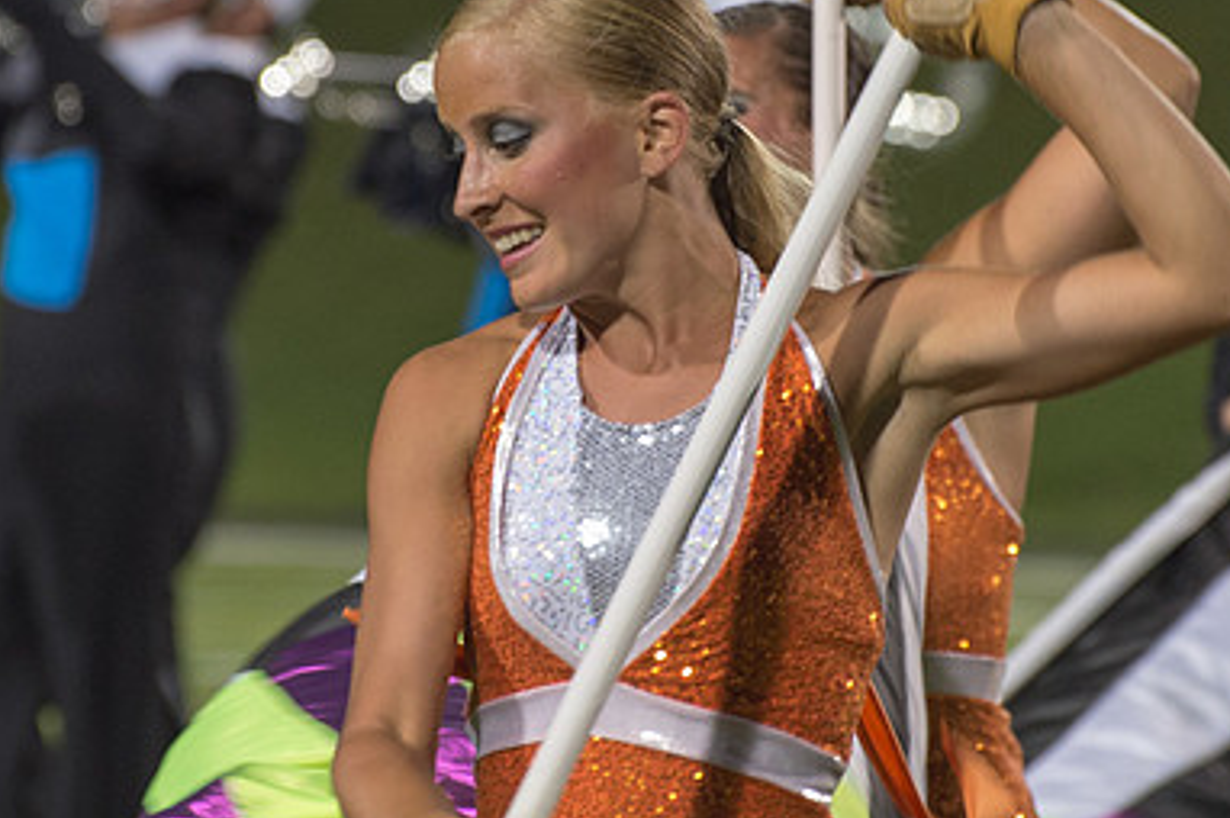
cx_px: 677
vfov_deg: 2.6
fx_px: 18229
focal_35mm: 534
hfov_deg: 3.9
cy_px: 195
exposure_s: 1/160
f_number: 5.3
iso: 1100
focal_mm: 195
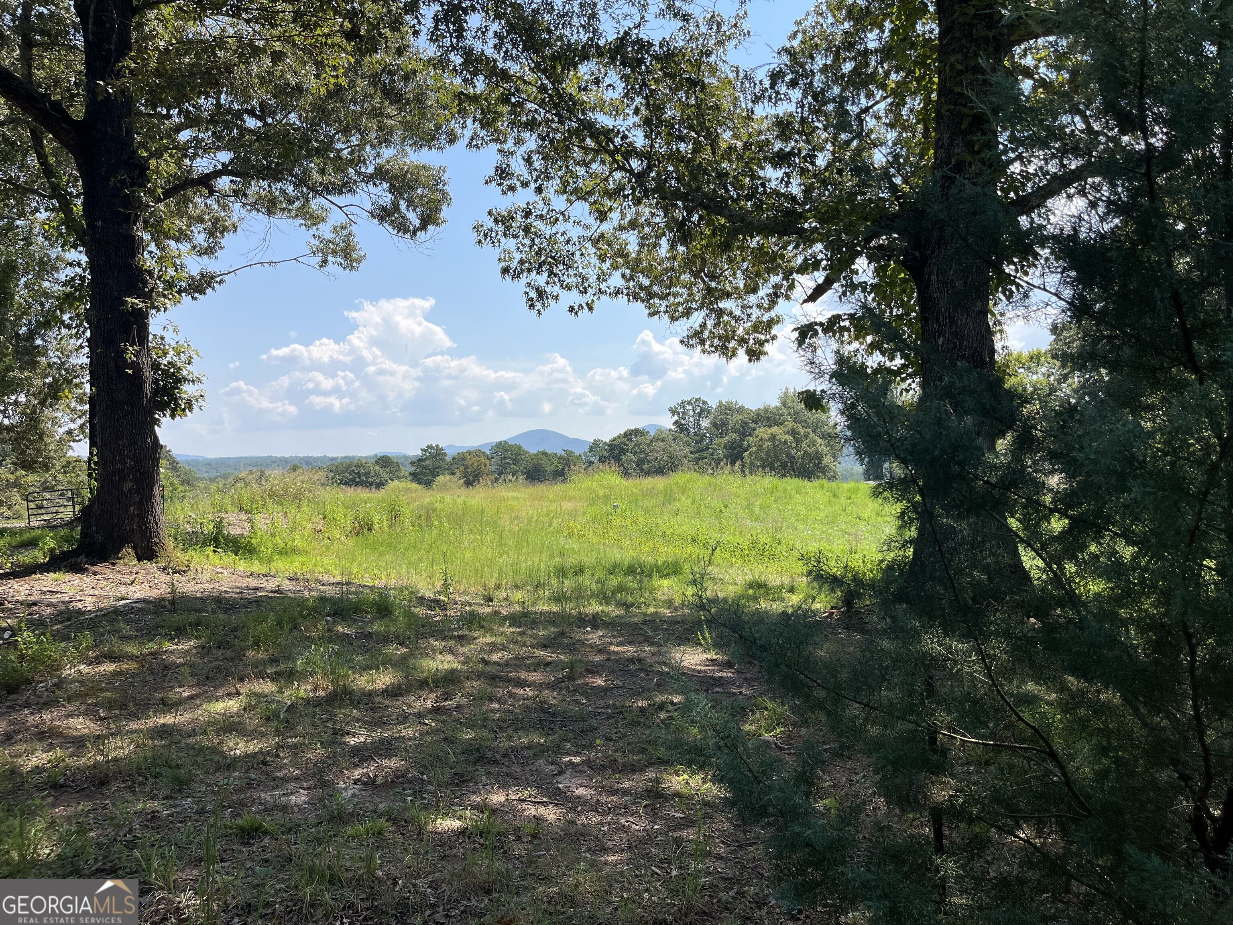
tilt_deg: -0.5
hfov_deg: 67.3
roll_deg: +1.3
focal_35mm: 26
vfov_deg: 53.1
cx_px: 616
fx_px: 926
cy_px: 462
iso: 50
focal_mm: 5.1
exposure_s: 1/2755
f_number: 1.6
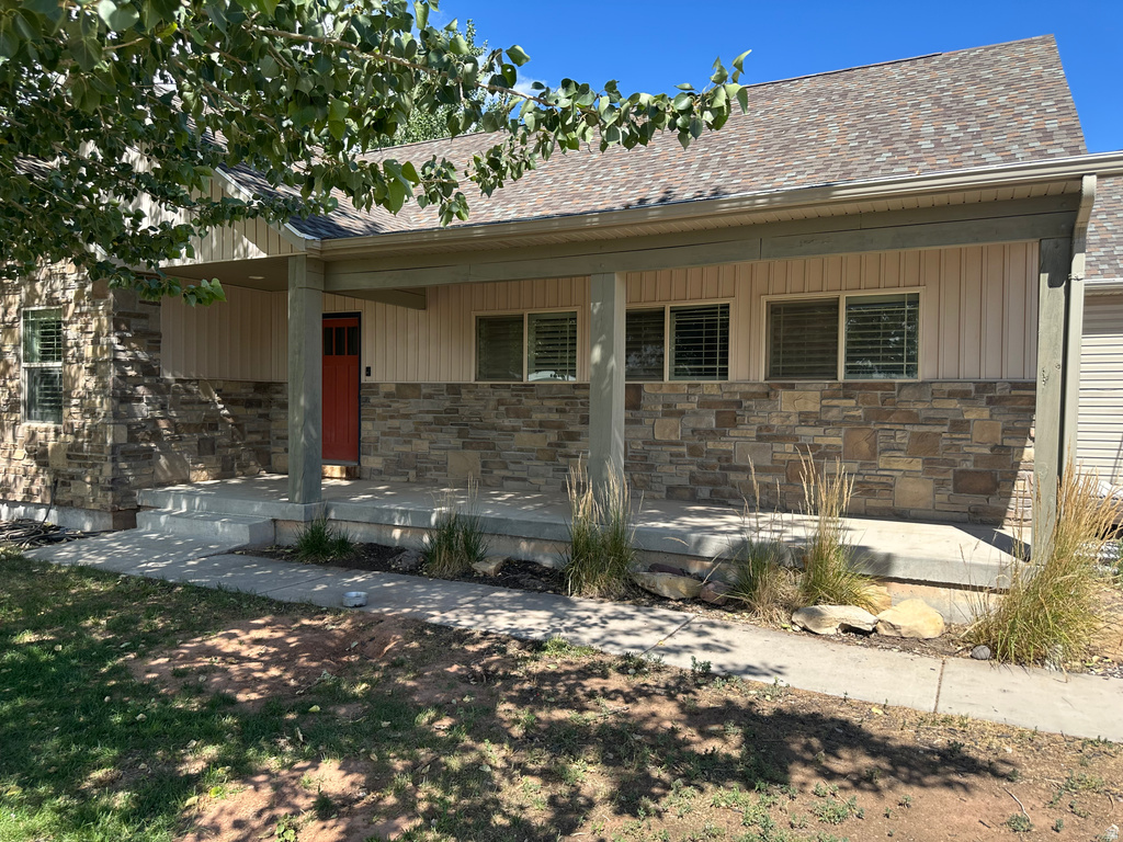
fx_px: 779
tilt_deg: -1.4
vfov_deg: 56.8
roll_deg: -0.7
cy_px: 421
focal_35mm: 24
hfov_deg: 71.6
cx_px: 562
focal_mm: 6.86
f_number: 1.78
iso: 80
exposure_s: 1/1562
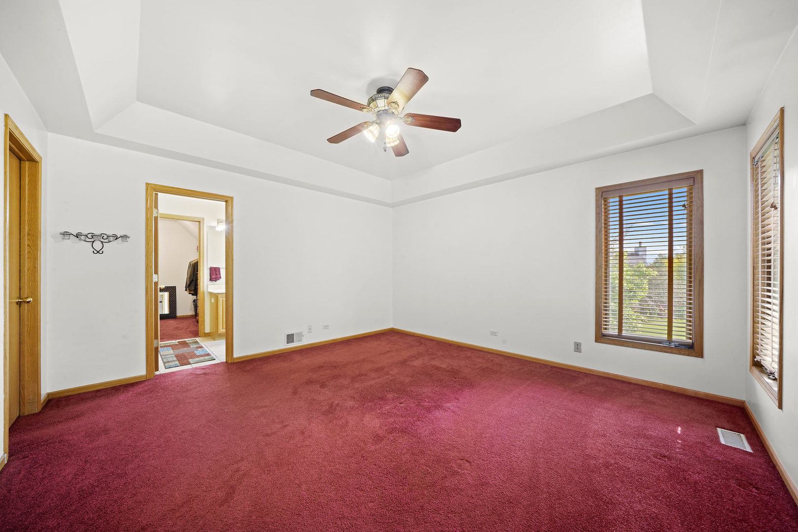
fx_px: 266
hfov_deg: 112.6
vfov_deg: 90.0
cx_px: 399
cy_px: 266
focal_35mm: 12
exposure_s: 1.6
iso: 400
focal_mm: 12
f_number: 13
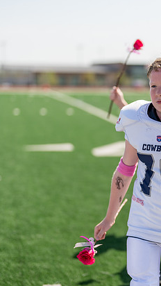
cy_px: 143
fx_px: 599
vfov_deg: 26.8
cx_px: 163
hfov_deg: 15.0
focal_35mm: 79
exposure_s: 1/8000
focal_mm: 50
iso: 100
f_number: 1.2
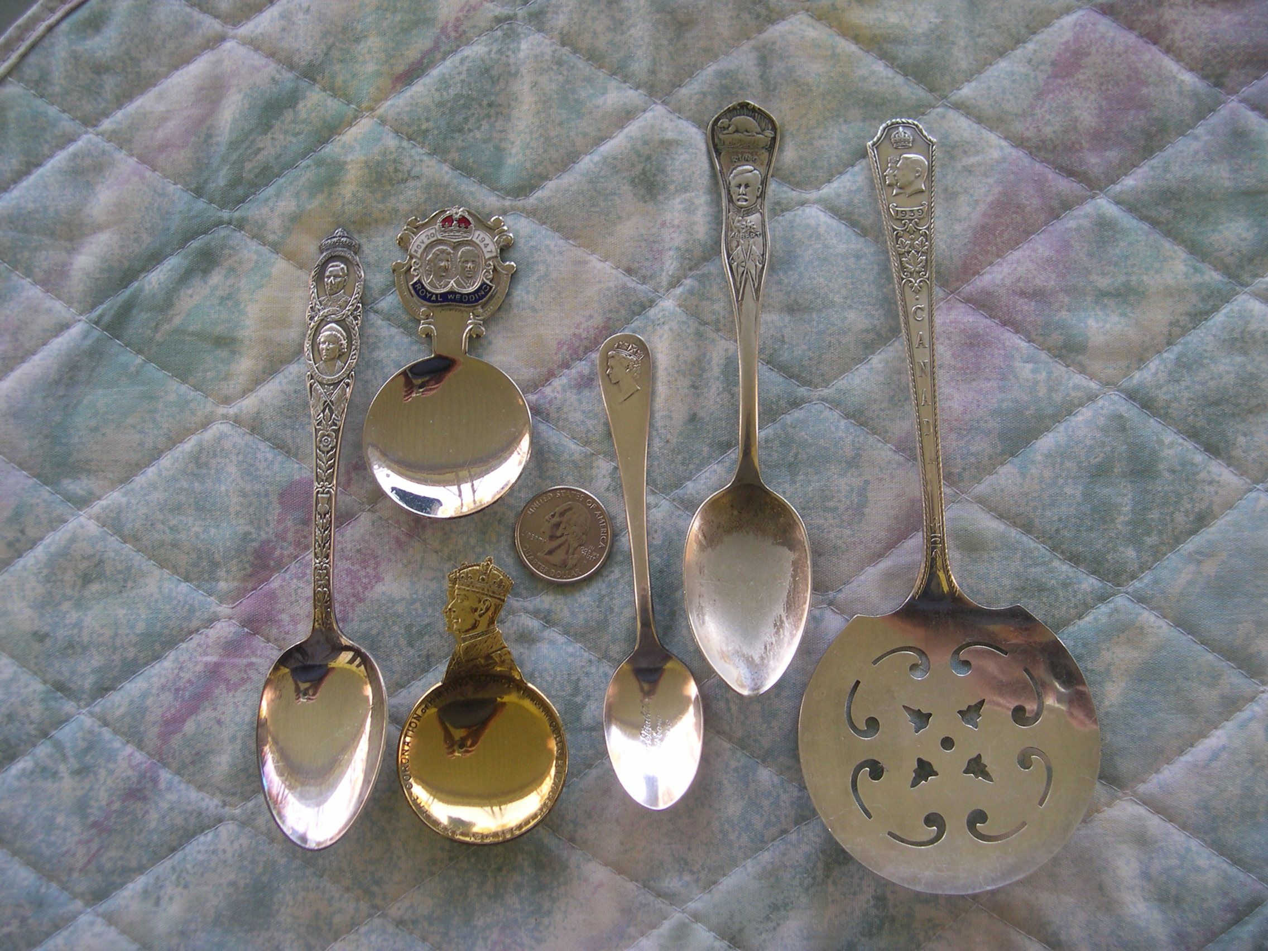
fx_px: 1392
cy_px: 476
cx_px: 634
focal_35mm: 38
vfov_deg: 37.7
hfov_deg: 49.0
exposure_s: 1/78
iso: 100
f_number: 2.8
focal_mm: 8
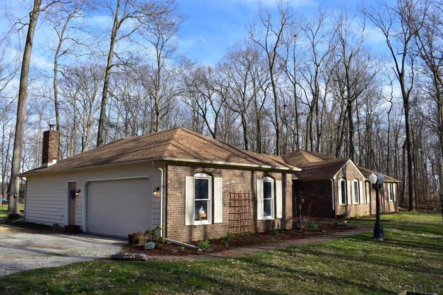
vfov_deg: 43.6
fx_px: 369
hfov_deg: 61.9
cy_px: 148
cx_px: 222
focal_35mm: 30
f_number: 7.1
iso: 100
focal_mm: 20
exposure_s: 1/200
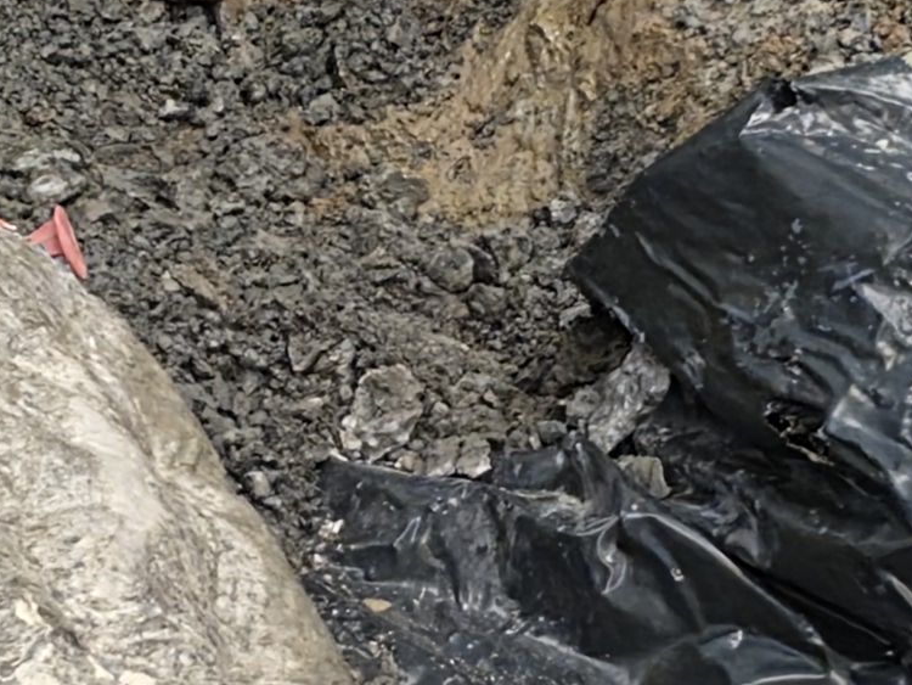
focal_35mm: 99
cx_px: 450
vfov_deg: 14.9
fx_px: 2609
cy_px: 488
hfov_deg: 19.8
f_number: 1.9
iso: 250
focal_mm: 2.2
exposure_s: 1/100
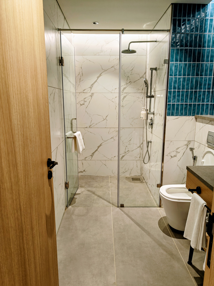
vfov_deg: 71.6
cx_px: 107
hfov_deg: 56.8
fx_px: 198
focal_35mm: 24
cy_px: 143
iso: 125
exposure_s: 1/54
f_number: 1.8
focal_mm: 5.59
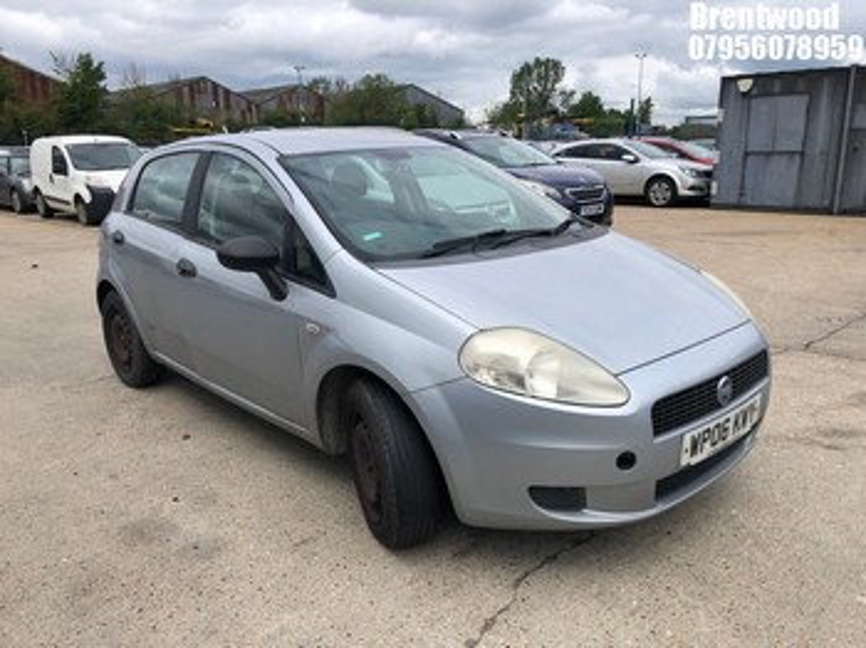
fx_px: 700
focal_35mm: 28
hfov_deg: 63.5
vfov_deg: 49.7
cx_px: 433
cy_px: 324
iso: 20
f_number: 1.8
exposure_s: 1/1919
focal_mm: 4
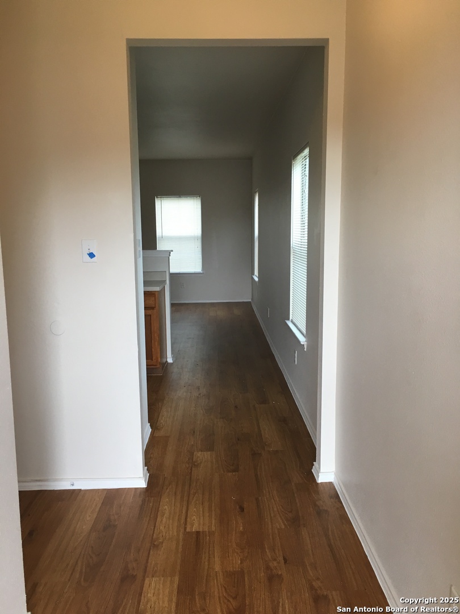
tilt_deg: -6.7
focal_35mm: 29
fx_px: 514
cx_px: 230
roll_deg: -1.4
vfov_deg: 61.7
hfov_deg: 48.2
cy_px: 307
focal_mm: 4.15
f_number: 2.2
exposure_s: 1/30
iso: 32
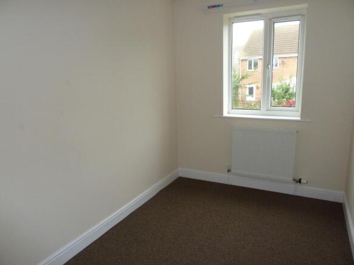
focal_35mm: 25
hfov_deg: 69.4
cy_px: 132
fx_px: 256
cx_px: 177
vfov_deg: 54.9
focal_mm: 4.1
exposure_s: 1/30
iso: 250
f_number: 3.3
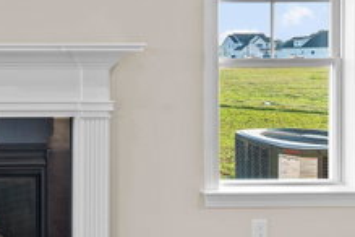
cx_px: -35
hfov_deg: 36.3
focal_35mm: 46
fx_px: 454
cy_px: 71
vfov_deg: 29.0
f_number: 8
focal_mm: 14
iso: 100
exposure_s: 1/1.67
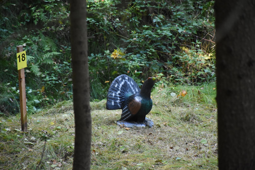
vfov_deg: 6.5
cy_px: 85
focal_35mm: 210
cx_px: 128
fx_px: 1488
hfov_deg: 9.8
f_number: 5.6
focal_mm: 140
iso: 4500
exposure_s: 1/250
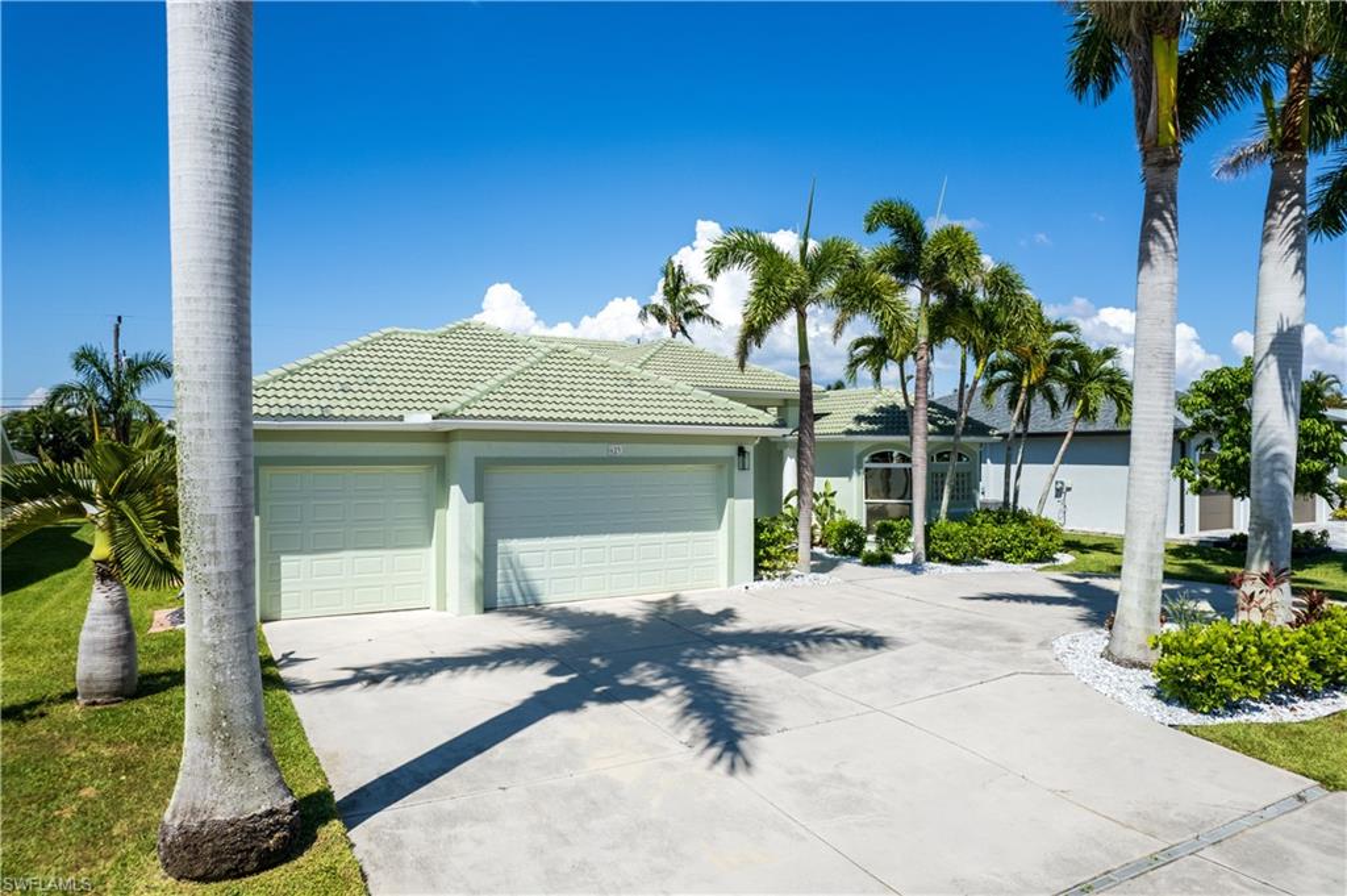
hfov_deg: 78.6
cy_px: 448
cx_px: 674
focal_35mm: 22
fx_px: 822
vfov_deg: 57.1
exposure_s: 1/2500
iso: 100
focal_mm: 8.38
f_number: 2.8
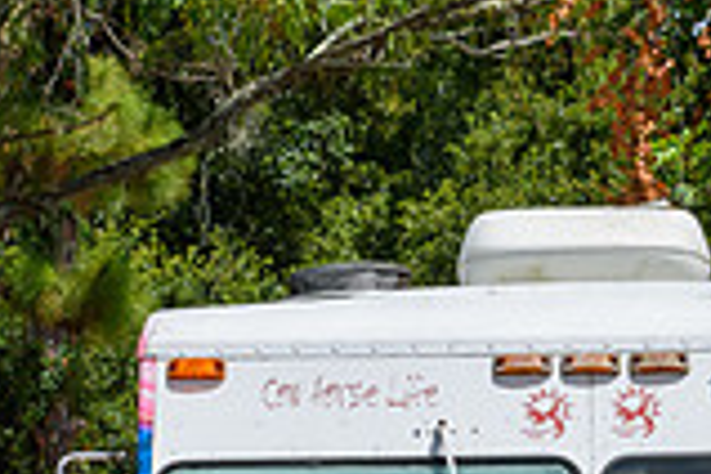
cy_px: 780
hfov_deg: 9.0
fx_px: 4503
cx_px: 49
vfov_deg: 5.9
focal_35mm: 228
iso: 200
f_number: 11
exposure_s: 1/500
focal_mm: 40
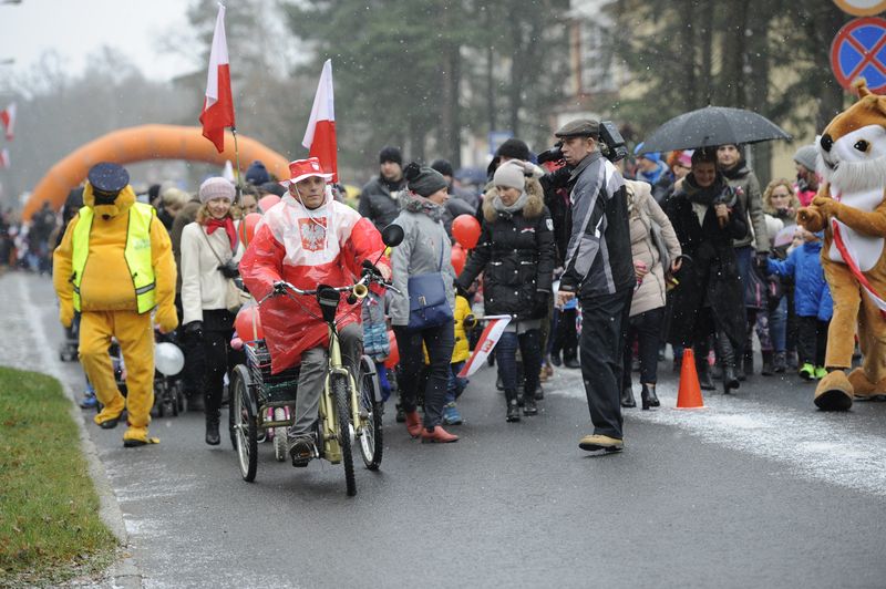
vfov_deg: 11.2
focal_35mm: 122
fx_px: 3000
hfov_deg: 16.8
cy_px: 294
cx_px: 443
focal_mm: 122
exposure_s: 1/320
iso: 640
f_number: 3.2
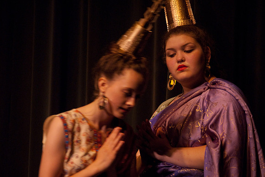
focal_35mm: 240
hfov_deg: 8.6
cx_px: 132
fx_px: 1768
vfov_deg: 5.7
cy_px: 88
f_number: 2.8
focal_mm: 160
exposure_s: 1/60
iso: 1000
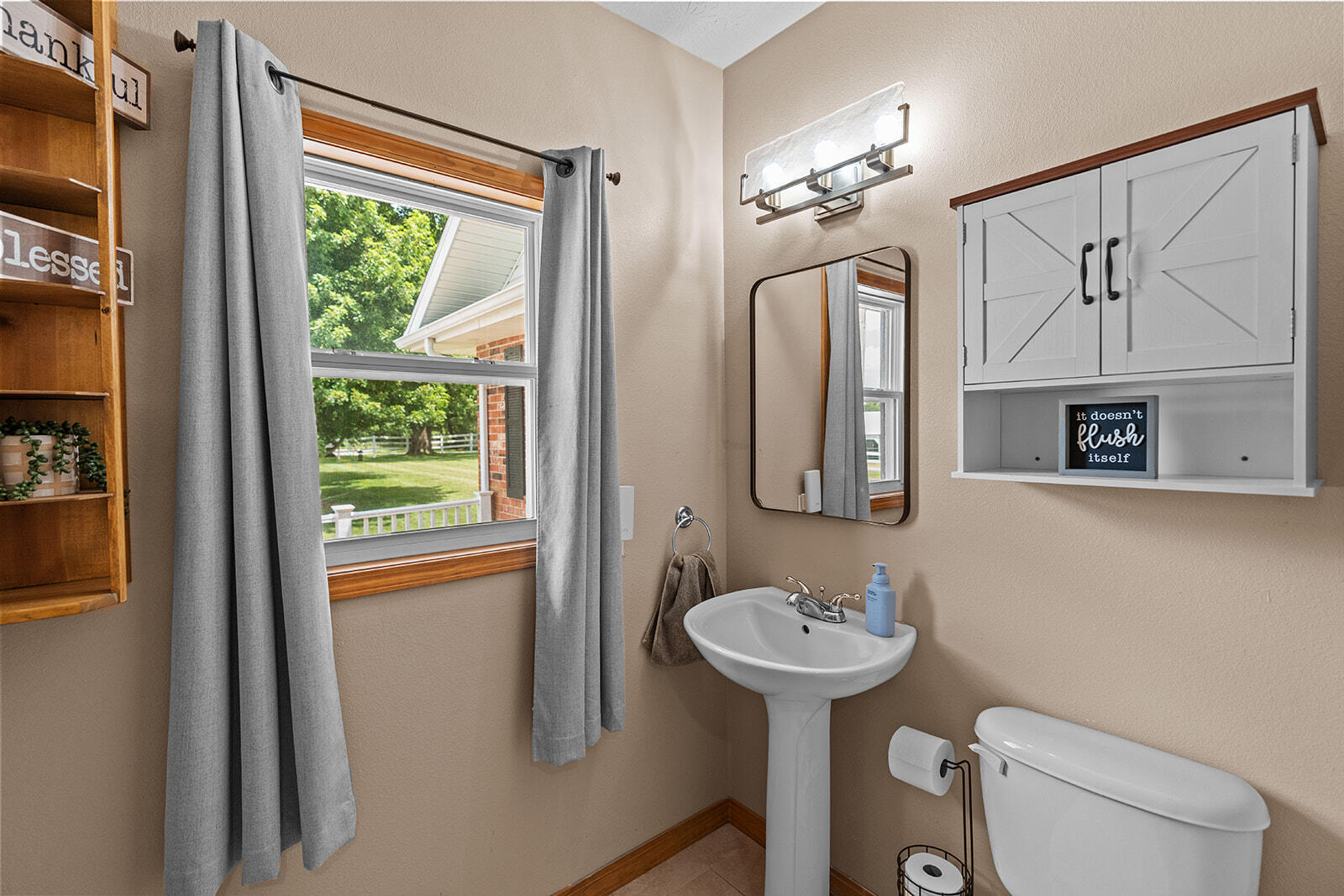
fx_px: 597
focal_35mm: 16
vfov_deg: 73.8
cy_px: 448
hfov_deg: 96.7
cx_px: 672
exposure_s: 1/50
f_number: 4
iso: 1250
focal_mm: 16
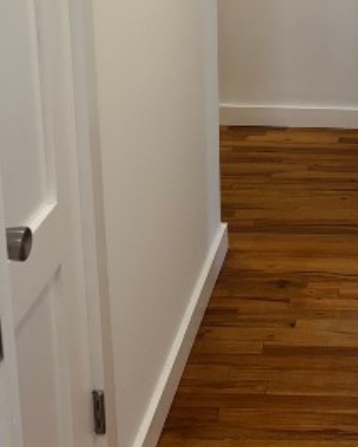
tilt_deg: -14.1
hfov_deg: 20.2
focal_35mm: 73
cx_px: 371
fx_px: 966
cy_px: 17
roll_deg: -2.1
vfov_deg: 25.0
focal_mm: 5.96
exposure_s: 1/120
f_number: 1.6
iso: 80
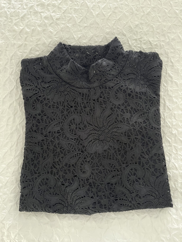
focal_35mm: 26
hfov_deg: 53.1
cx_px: 91
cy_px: 121
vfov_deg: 67.3
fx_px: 182
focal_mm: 5.1
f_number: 1.6
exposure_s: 1/60
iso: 320
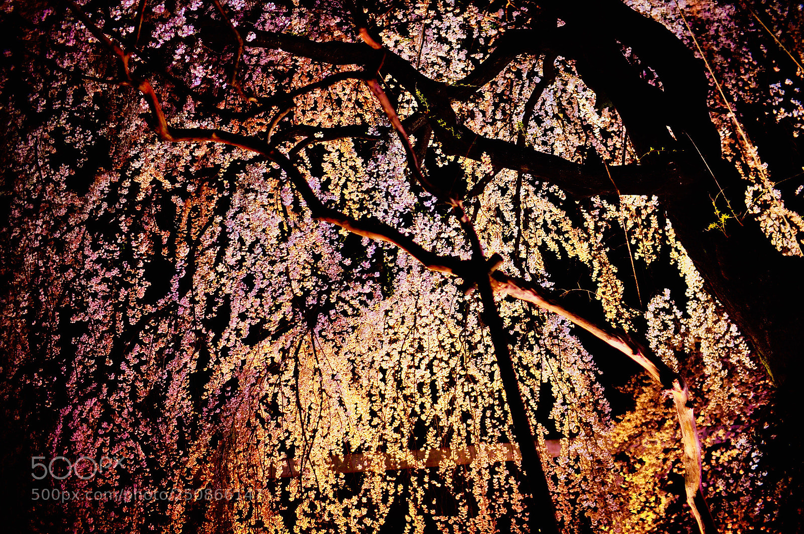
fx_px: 1004
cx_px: 402
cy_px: 267
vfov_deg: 29.8
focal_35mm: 45
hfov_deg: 43.6
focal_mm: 30
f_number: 1.4
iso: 200
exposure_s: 1/40
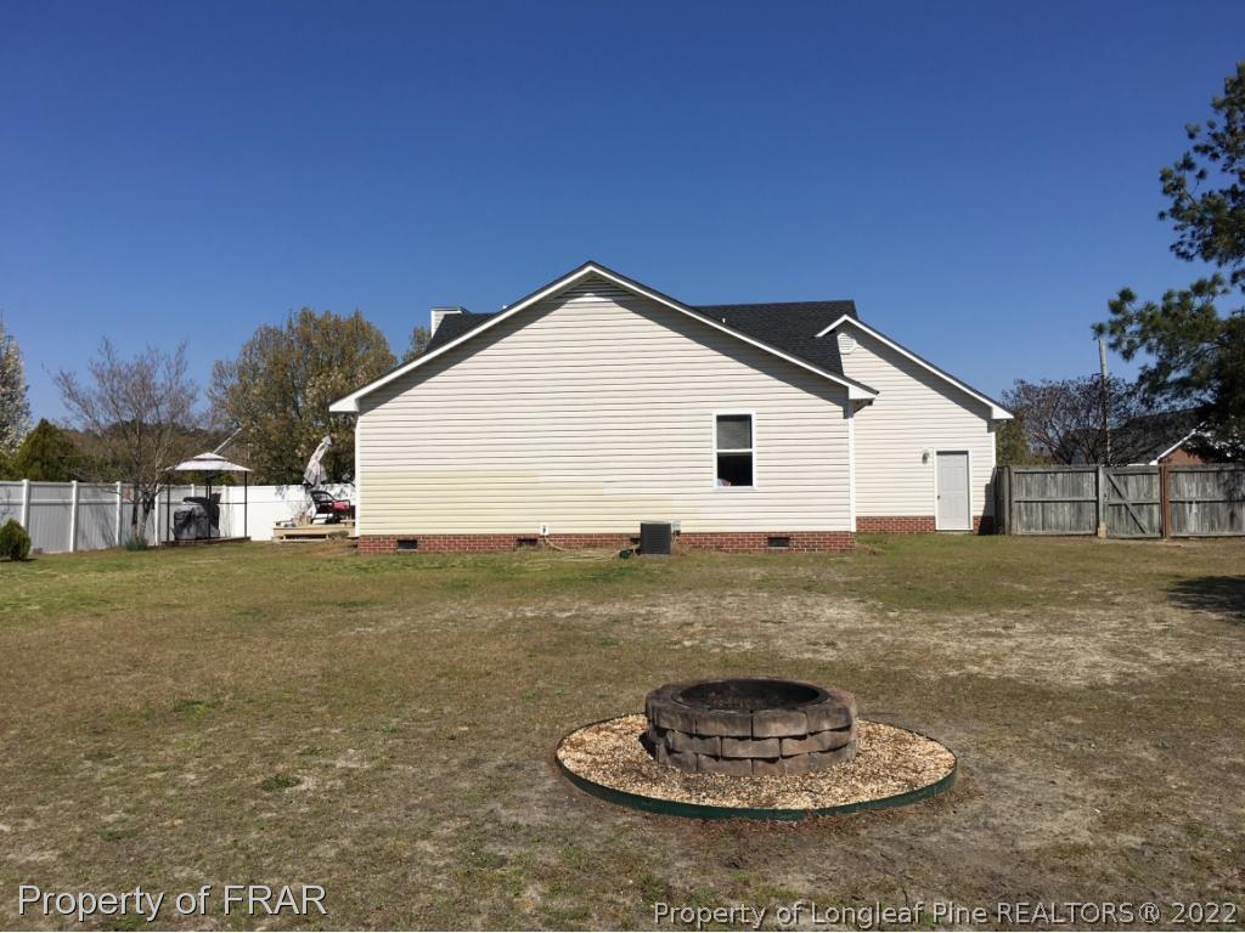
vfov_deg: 48.2
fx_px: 1043
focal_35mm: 29
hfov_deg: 61.7
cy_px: 466
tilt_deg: +2.6
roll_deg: +0.3
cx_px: 622
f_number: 2.2
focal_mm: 4.15
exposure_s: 1/3846
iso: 25
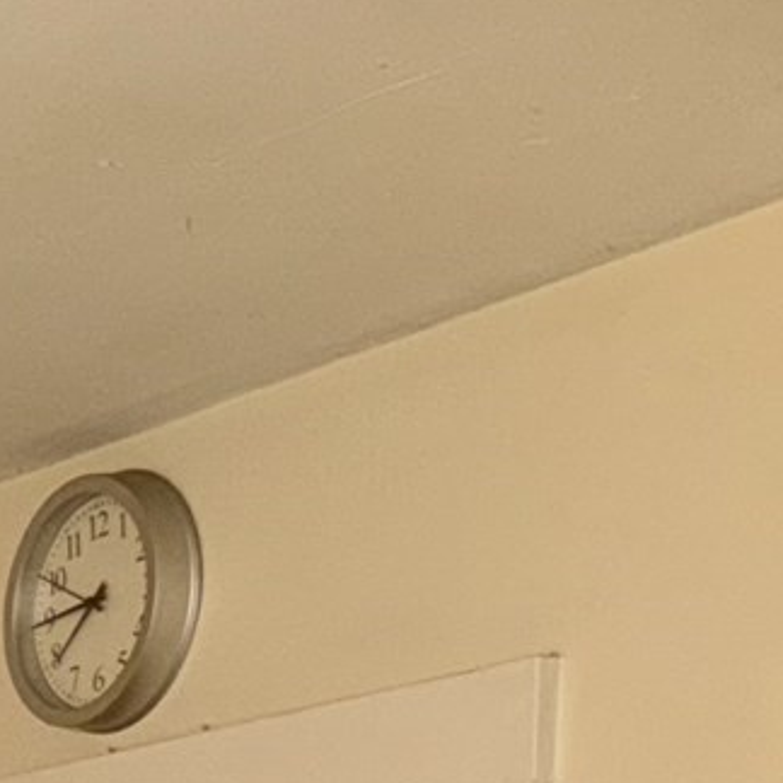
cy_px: 1568
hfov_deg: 10.6
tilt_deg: -3.8
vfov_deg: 11.7
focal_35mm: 134
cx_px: -1264
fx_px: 3429
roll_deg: +0.4
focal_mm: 6.76
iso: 64
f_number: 1.78
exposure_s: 1/30
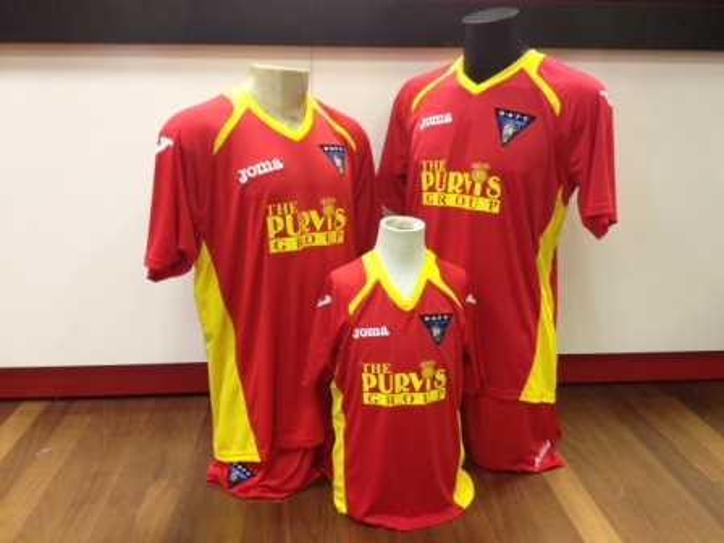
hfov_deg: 52.6
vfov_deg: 40.7
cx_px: 362
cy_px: 272
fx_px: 732
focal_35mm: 35
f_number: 2.4
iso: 160
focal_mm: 4.28
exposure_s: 1/20
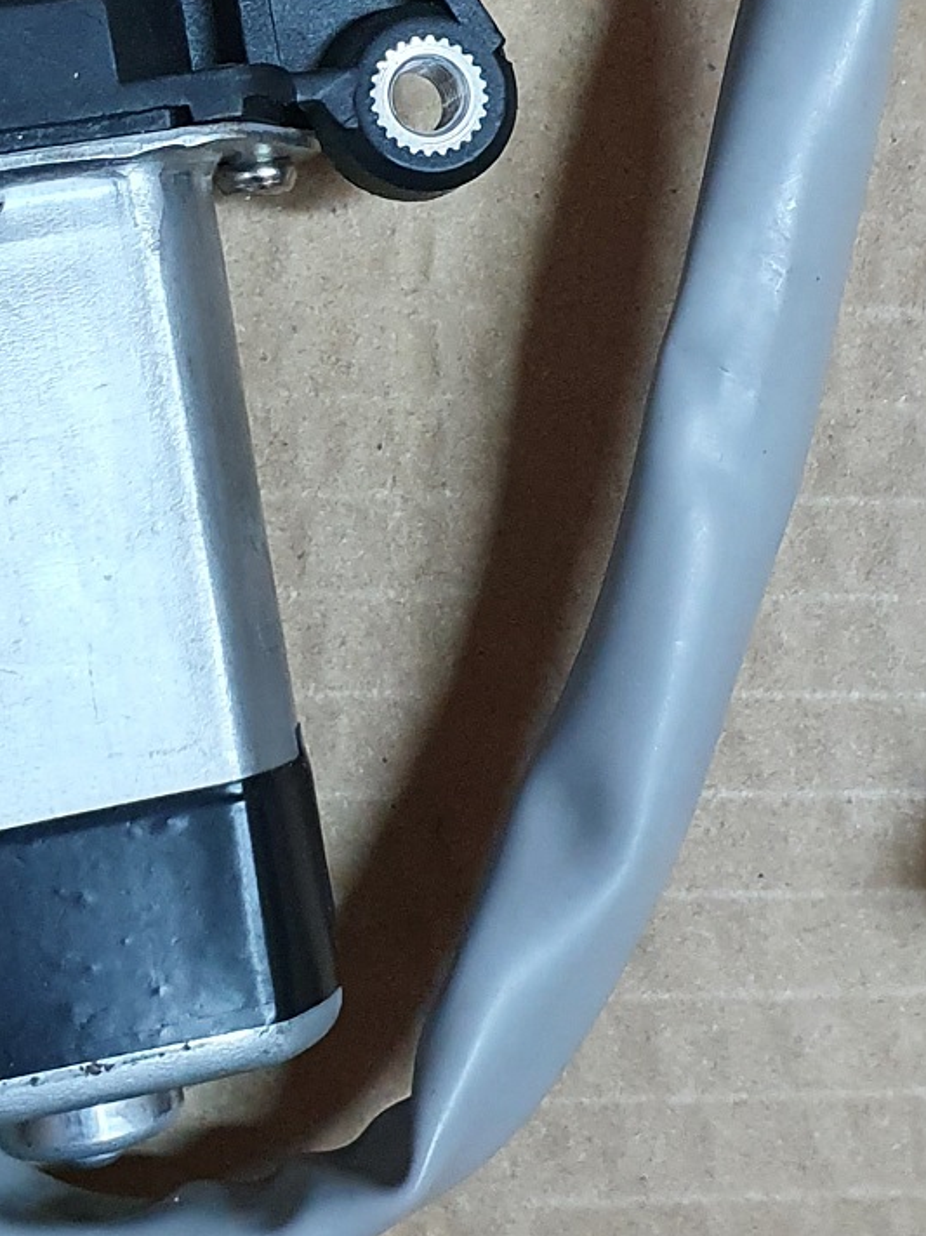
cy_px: 256
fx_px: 2783
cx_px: 386
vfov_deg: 24.6
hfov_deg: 18.9
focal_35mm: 78
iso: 640
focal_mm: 4.32
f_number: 2.4
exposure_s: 1/50
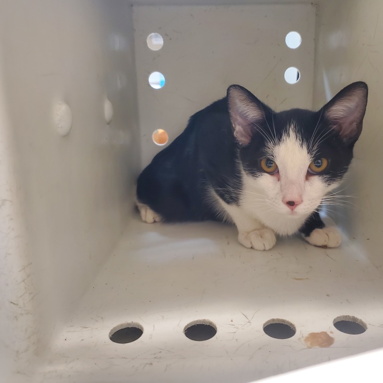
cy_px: 190
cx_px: 231
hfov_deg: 52.2
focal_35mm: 31
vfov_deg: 52.5
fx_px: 388
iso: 400
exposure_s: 1/40
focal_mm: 4.3
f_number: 1.5
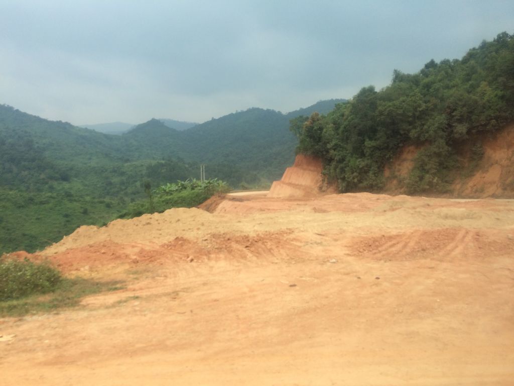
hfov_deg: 61.7
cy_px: 193
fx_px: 431
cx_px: 257
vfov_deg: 48.2
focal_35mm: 29
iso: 32
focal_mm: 4.15
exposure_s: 1/612
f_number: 2.2
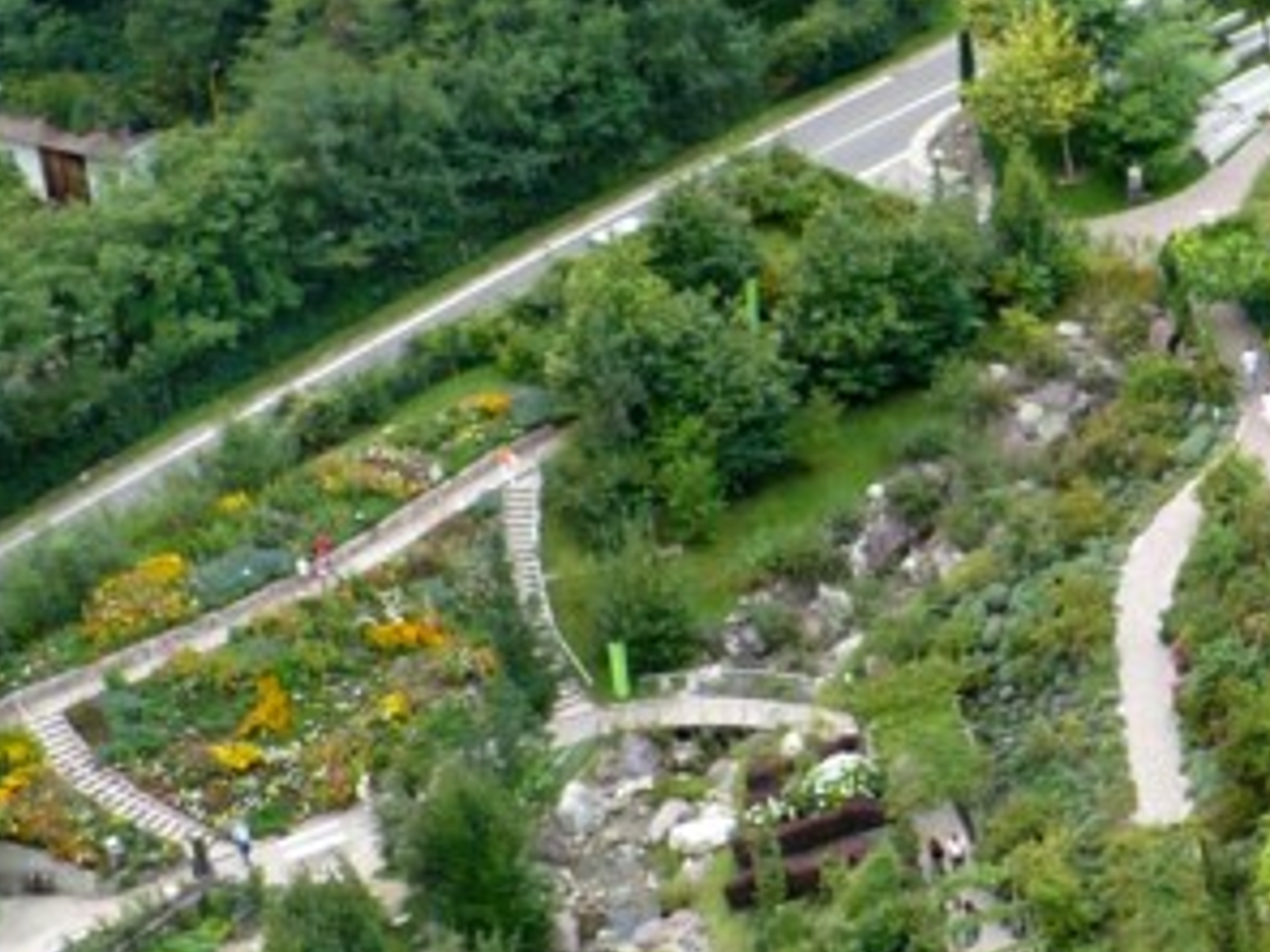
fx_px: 3962
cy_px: 386
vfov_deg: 13.7
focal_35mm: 108
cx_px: 1609
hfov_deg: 17.2
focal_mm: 6.1
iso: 200
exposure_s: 1/250
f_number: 2.8
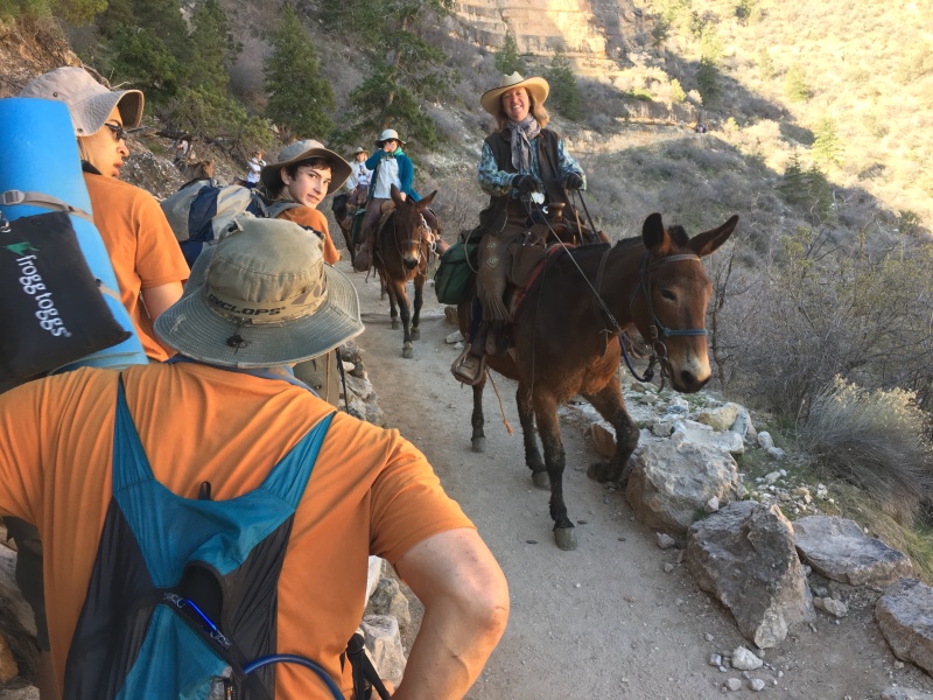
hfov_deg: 61.7
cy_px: 350
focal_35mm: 29
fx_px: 782
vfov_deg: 48.2
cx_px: 466
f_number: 2.2
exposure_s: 1/120
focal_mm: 4.15
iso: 40
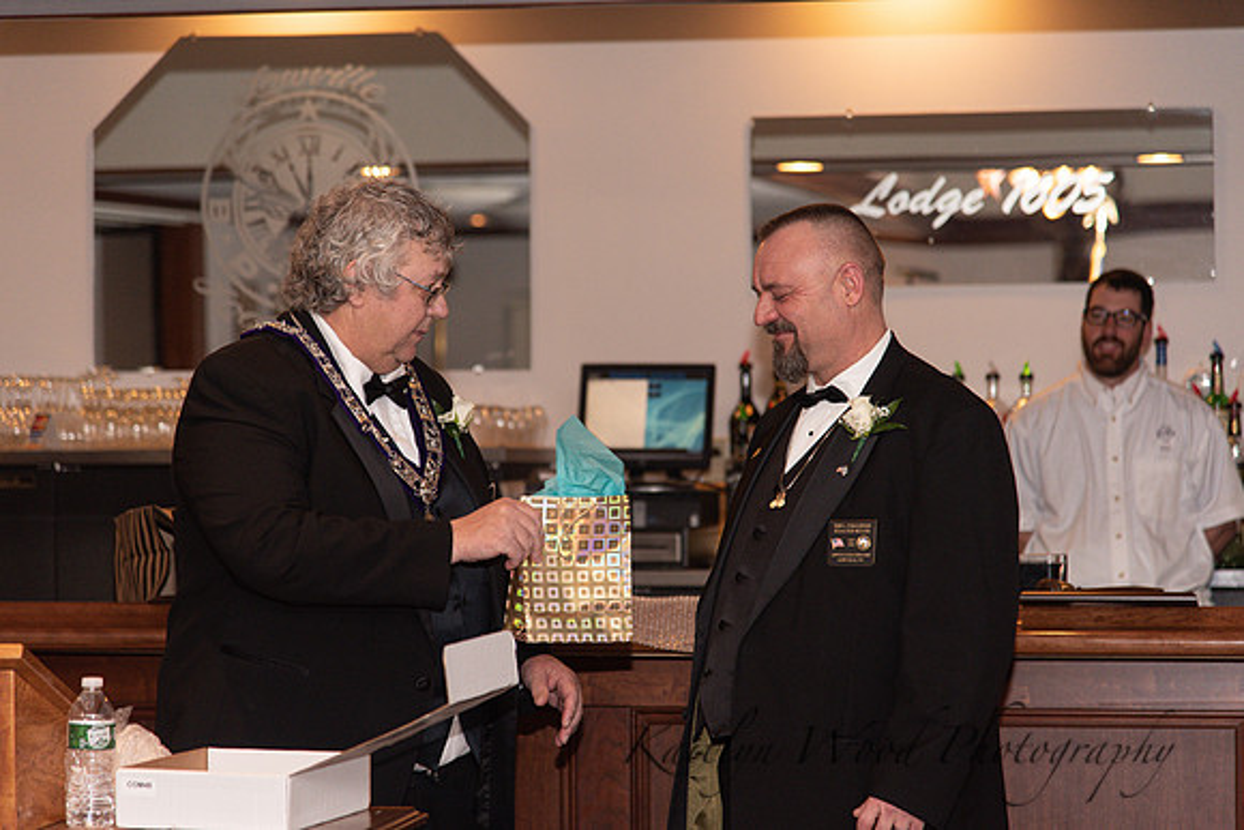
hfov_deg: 17.1
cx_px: 622
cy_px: 415
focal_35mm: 120
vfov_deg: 11.4
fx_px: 4147
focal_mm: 120
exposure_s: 1/200
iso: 800
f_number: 4
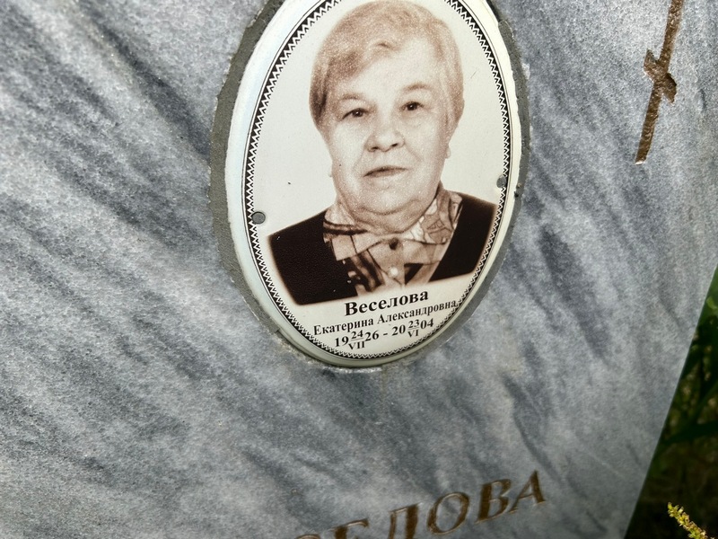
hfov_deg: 67.3
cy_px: 270
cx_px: 359
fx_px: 539
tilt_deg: -28.0
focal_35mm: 26
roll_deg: -2.3
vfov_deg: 53.1
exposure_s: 1/567
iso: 50
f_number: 1.5
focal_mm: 5.7
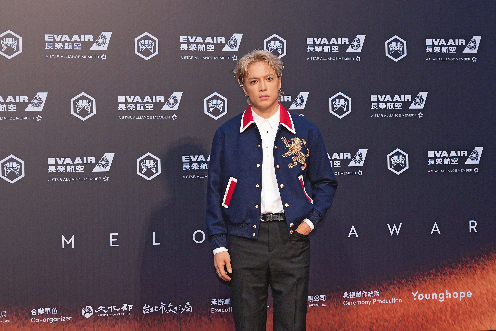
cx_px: 248
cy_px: 166
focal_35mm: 102
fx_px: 1405
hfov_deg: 20.0
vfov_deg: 13.4
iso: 1000
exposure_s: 1/200
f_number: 5
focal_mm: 68
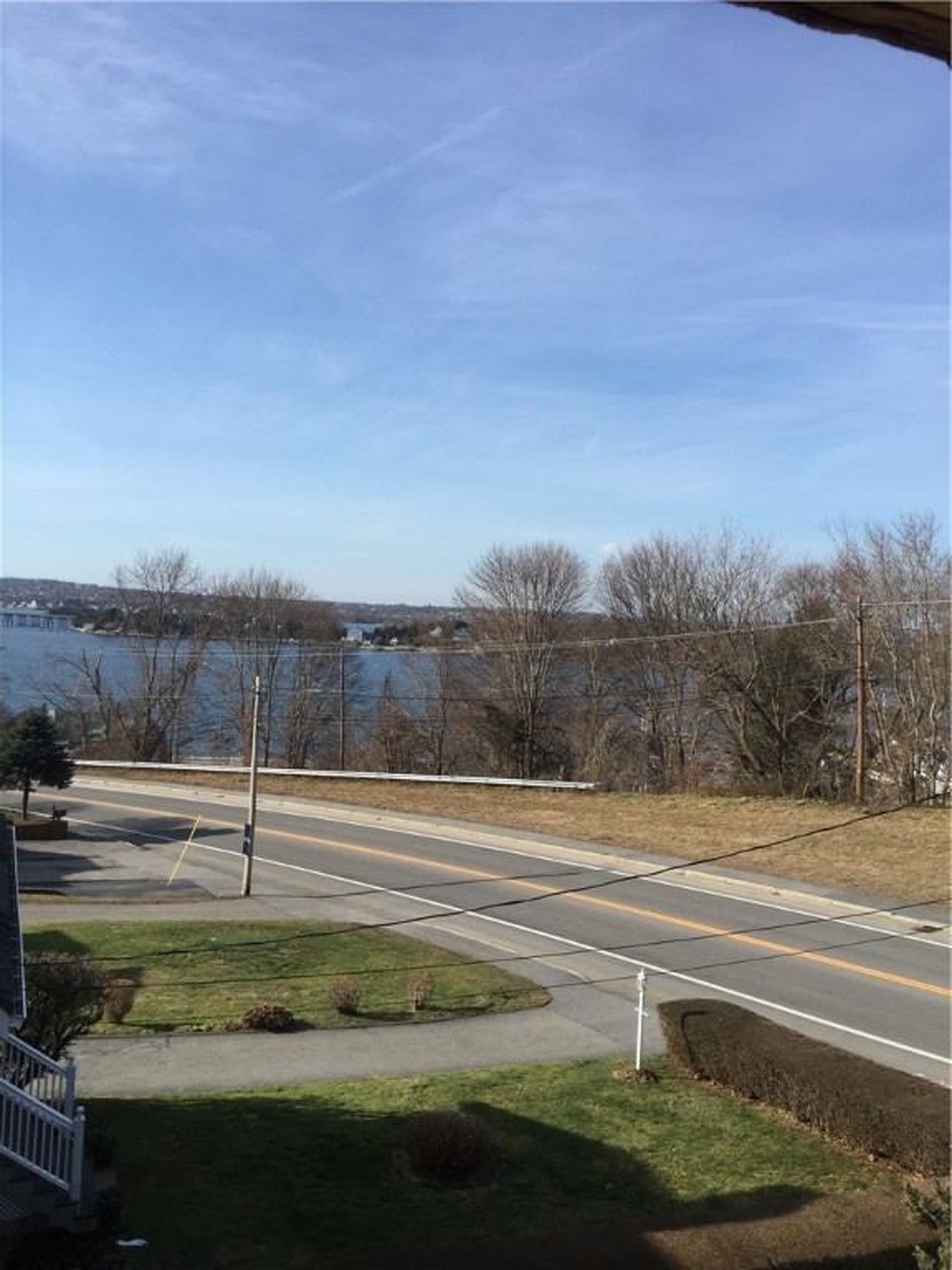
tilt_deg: +1.1
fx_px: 1063
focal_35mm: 29
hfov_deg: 48.2
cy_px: 635
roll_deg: -2.9
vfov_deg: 61.7
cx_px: 476
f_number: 2.2
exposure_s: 1/1721
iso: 32
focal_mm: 4.15
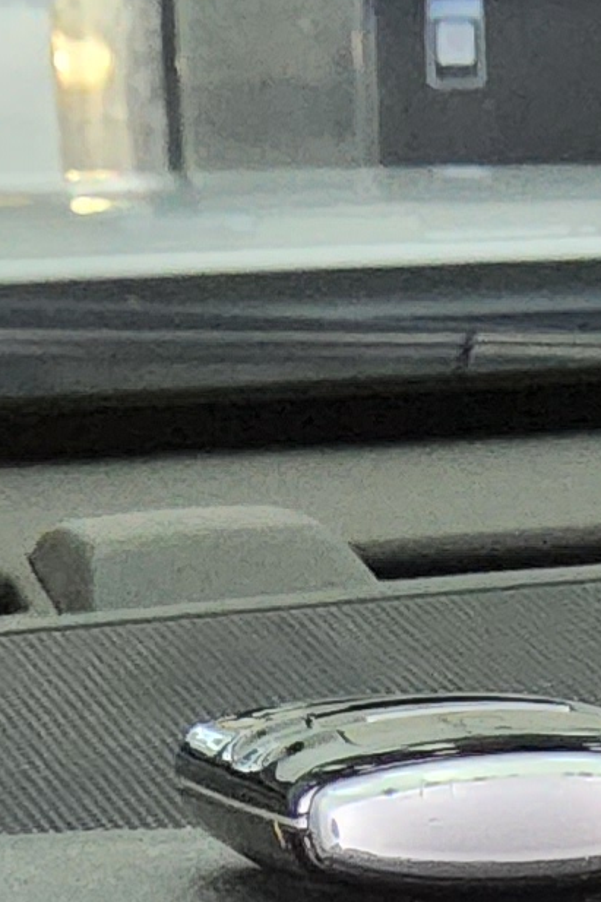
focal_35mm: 174
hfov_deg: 7.7
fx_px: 4359
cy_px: 2048
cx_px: 1063
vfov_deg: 10.4
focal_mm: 3.08
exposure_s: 1/120
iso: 250
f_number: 2
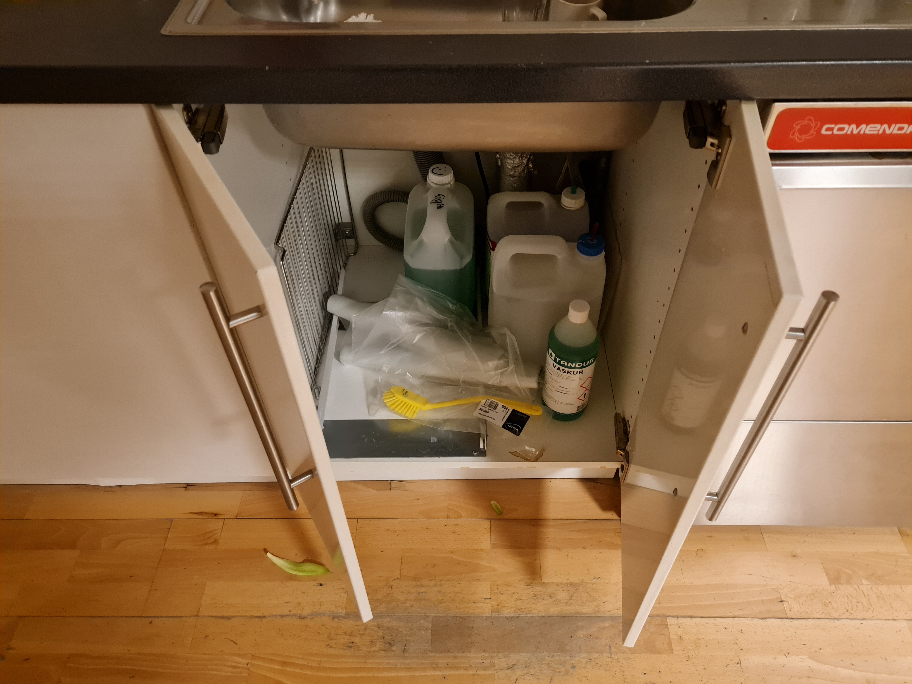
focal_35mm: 26
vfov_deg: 53.1
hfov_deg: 67.3
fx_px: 685
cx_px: 456
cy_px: 342
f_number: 1.8
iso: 640
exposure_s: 1/33
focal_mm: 5.4
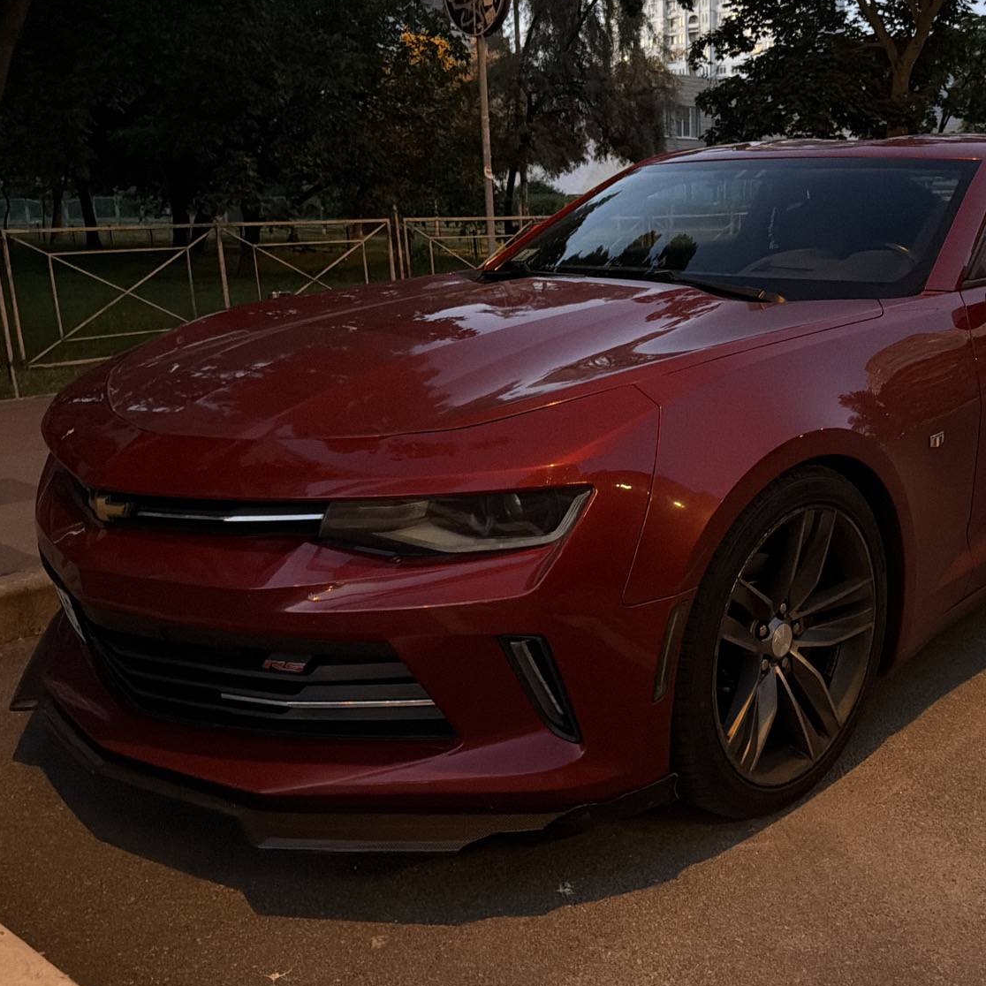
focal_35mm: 38
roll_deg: +0.6
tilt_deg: -13.9
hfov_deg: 43.1
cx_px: 682
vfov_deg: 43.9
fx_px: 1225
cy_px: 509
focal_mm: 6.76
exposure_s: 1/25
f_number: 1.78
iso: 1600
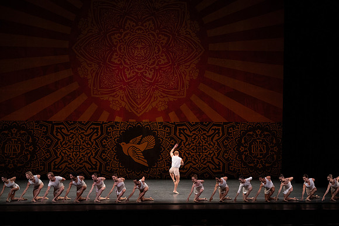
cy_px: 113
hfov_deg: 20.4
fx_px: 942
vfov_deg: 13.7
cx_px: 170
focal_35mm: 100
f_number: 10
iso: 5000
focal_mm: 100
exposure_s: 1/400
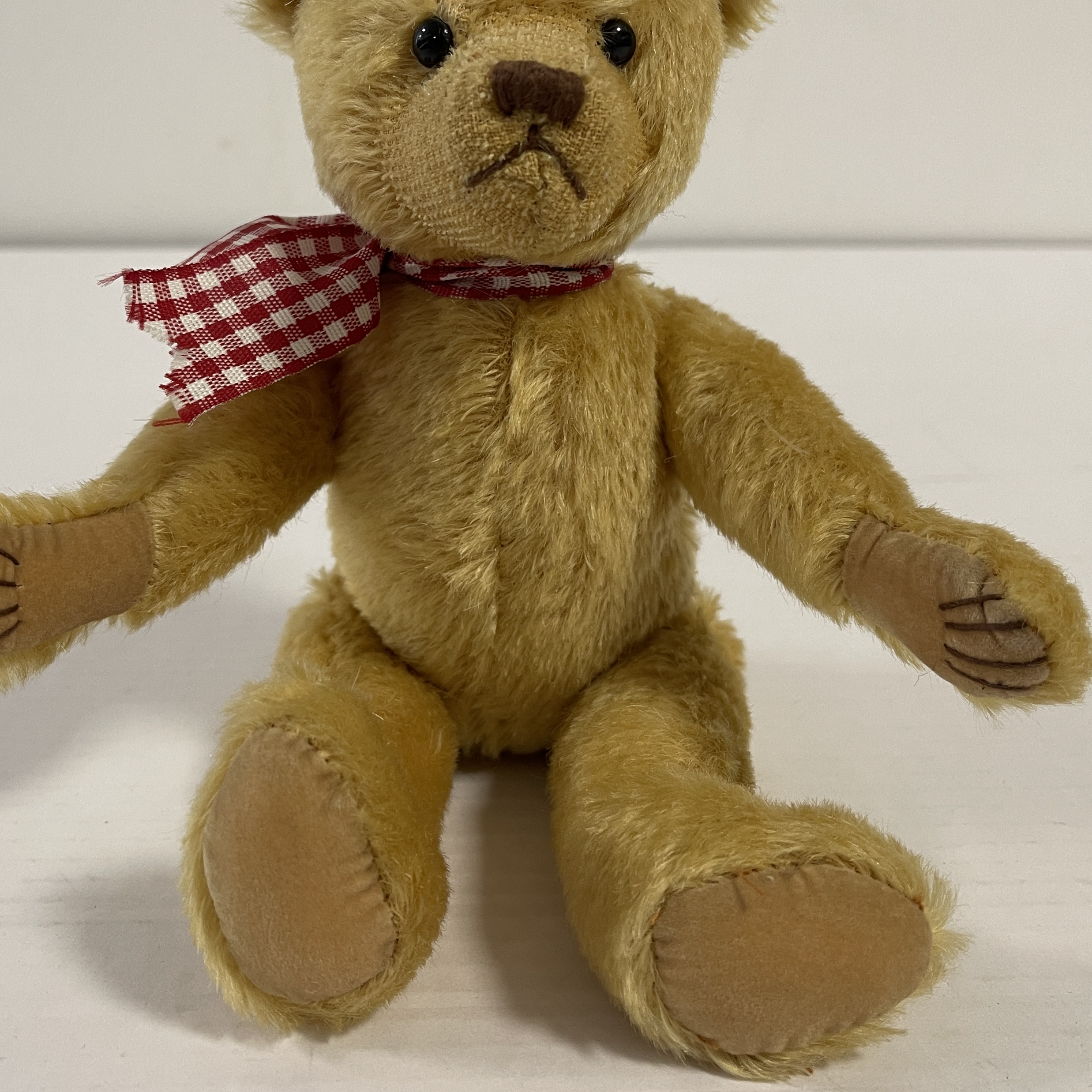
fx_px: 1285
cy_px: 440
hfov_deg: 45.9
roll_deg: -0.8
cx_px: 470
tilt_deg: -17.3
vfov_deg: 45.8
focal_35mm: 36
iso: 80
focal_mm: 5.1
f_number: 1.6
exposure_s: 1/50
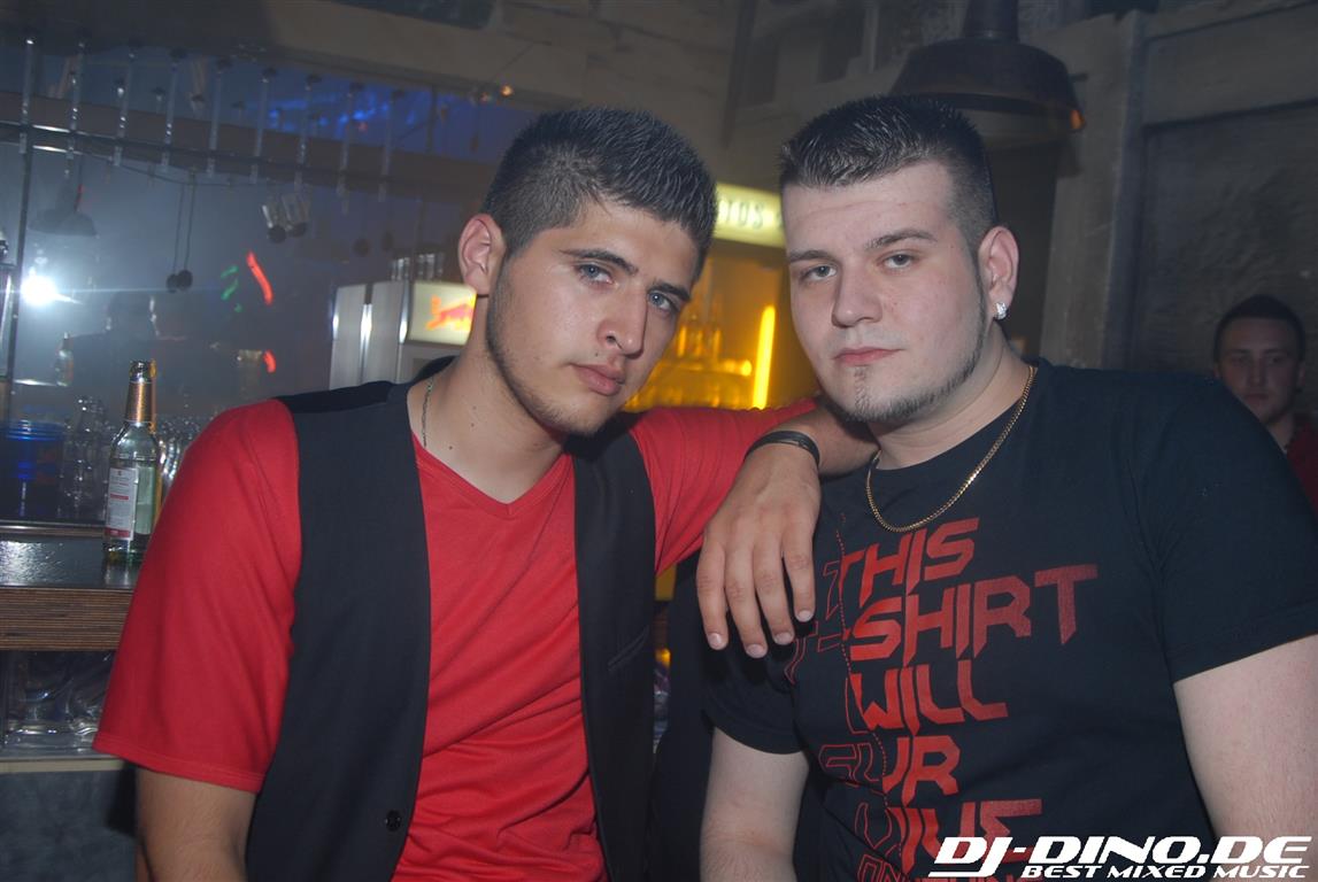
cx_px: 659
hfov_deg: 53.1
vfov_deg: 37.0
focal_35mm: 36
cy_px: 441
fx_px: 1320
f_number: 5.6
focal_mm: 24
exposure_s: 1/8
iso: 200
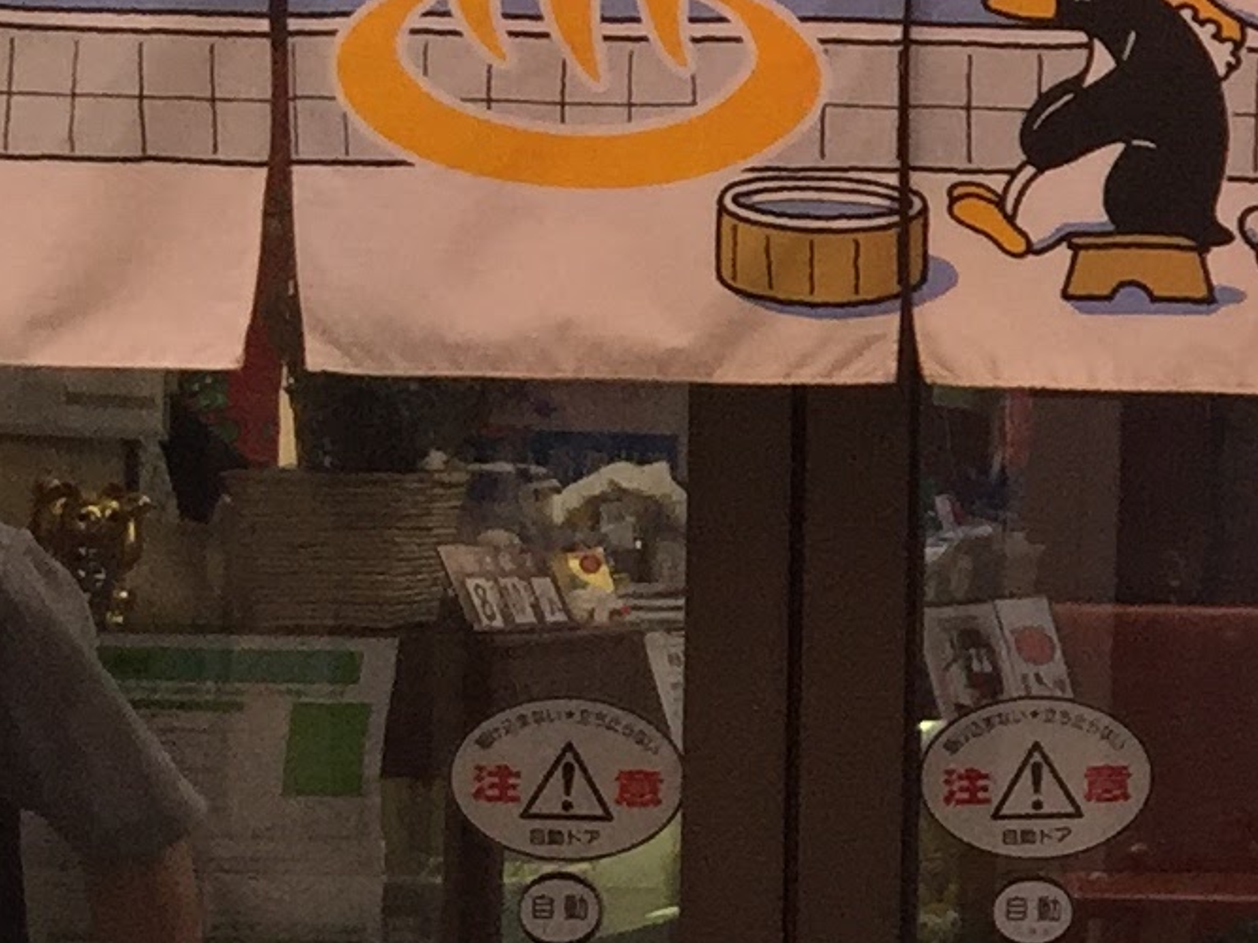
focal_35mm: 142
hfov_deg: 11.6
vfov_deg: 10.4
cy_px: 556
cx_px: 2954
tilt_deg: -2.5
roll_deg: -2.3
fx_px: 5160
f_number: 2.2
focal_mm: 4.15
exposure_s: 1/120
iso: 50
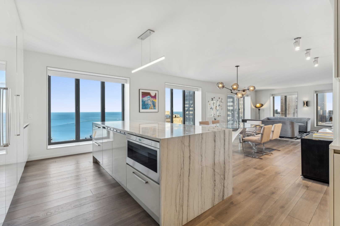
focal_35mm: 16
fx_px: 151
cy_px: 113
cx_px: 170
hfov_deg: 96.7
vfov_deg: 73.7
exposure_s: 1/30
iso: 320
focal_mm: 16
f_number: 8
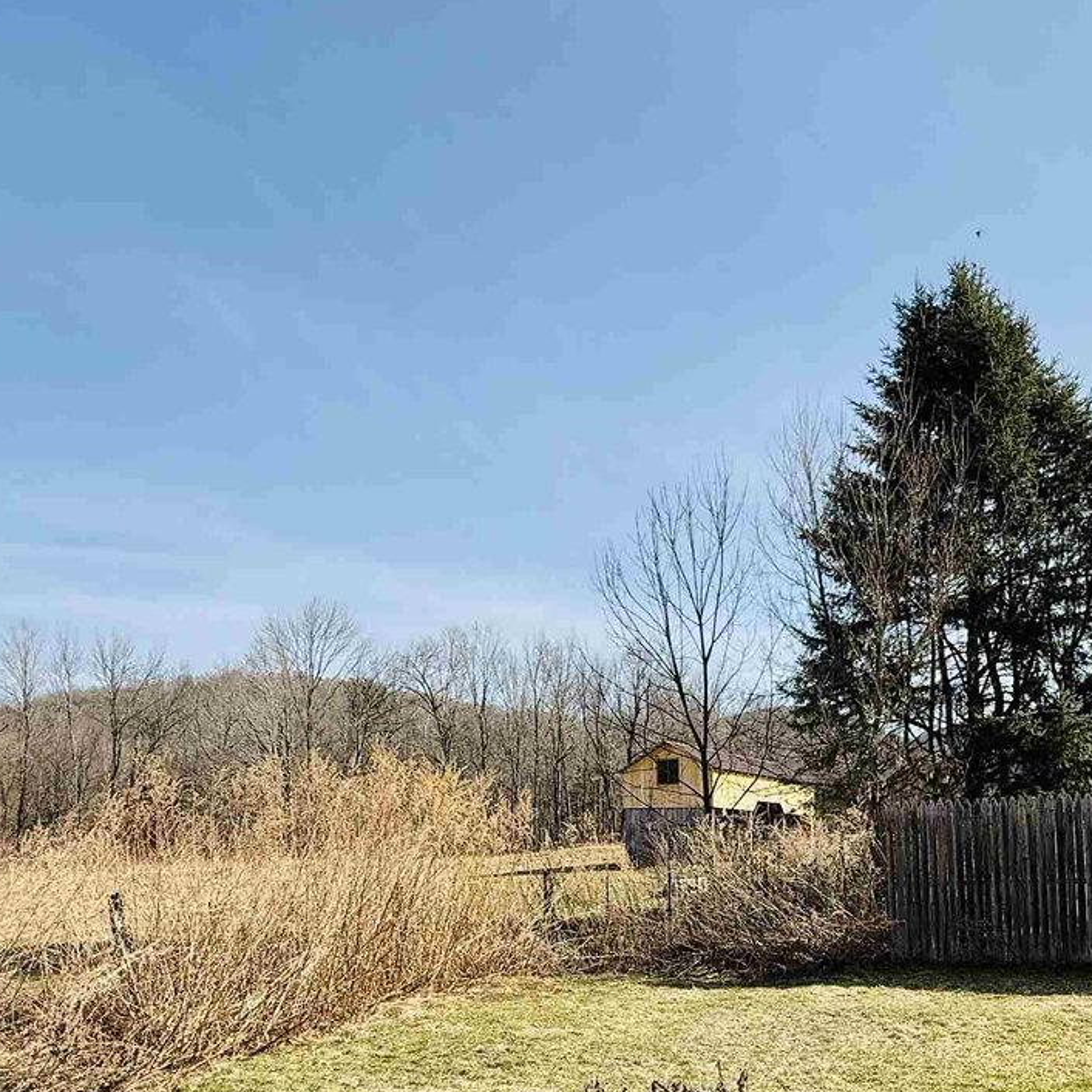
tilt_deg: +1.7
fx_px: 999
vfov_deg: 54.5
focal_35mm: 28
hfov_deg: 55.9
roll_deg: +0.2
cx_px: 743
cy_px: 826
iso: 50
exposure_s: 1/1534
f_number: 2.2
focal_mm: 2.22
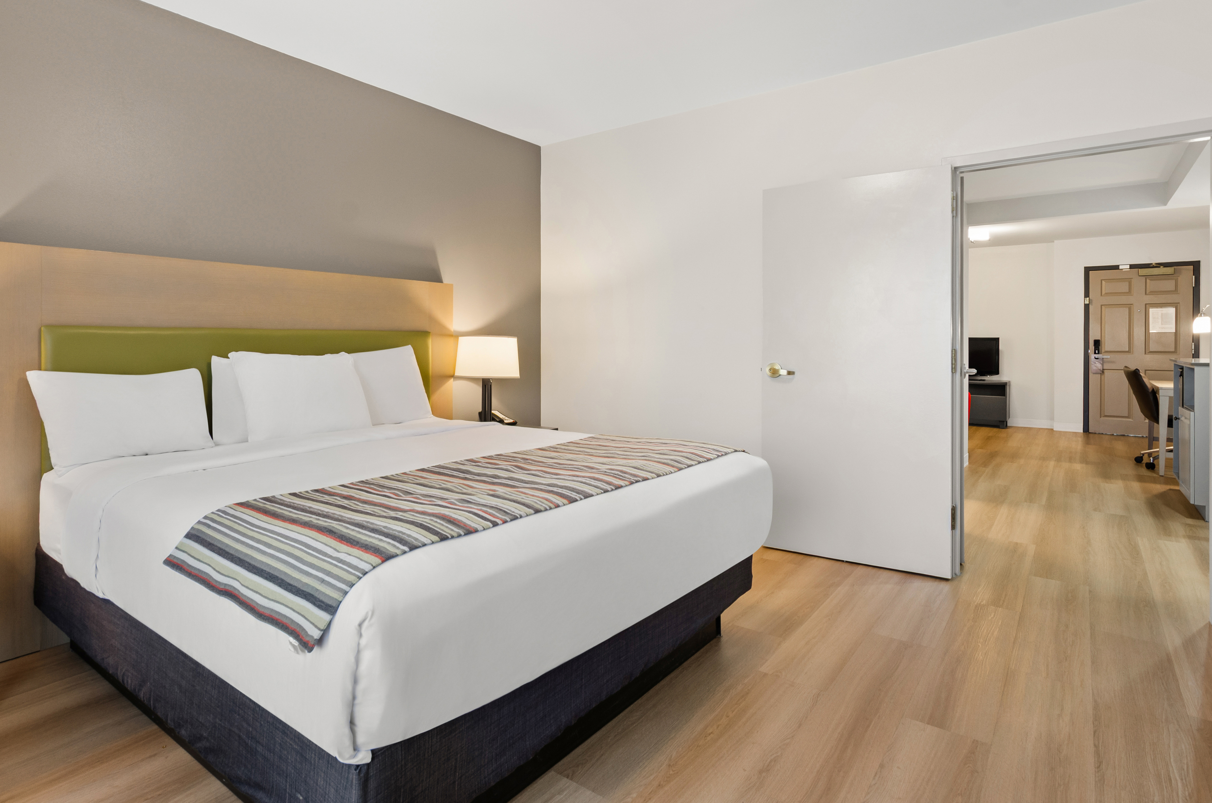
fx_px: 554
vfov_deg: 71.8
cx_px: 606
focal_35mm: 16
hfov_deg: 95.1
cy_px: 402
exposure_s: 1/2
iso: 200
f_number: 8
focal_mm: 11
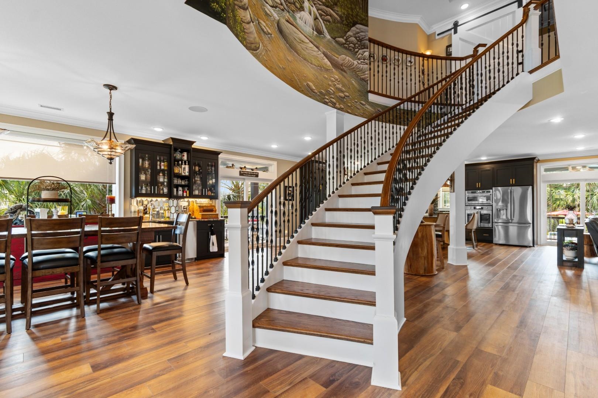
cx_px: 299
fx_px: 249
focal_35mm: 15
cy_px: 199
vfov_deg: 77.3
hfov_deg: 100.4
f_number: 4.5
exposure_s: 1/3
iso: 100
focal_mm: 10
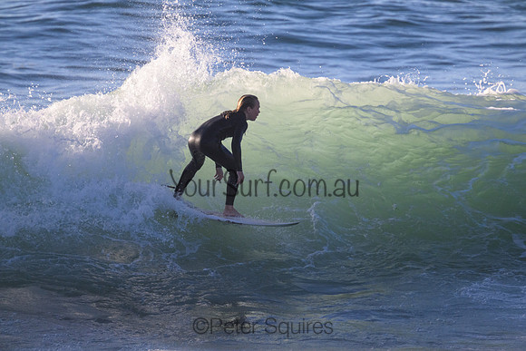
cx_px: 263
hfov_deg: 2.6
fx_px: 11691
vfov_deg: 1.7
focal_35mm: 800
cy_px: 176
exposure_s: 1/2000
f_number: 11
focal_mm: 800
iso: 2200
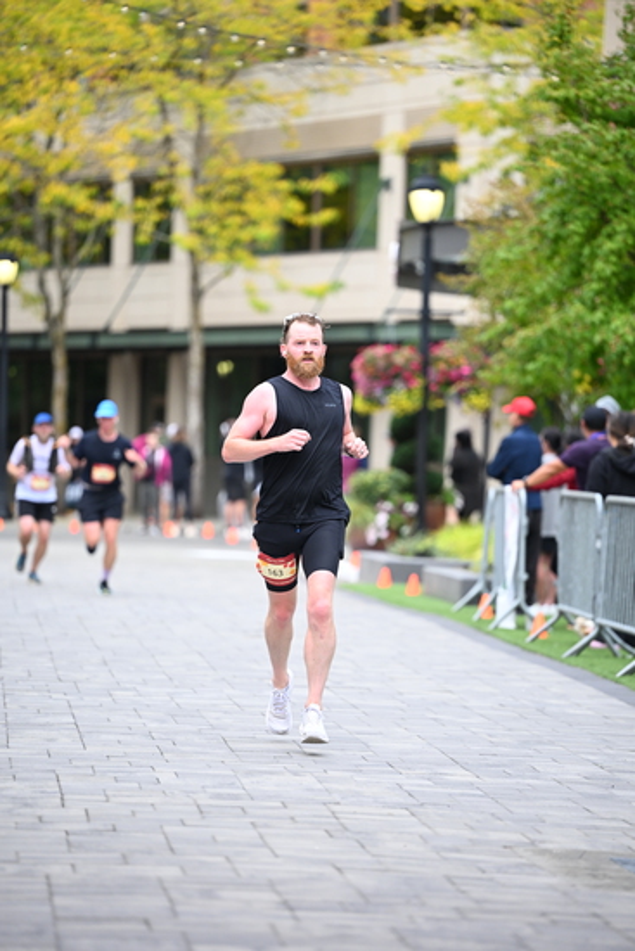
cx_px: 318
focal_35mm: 165
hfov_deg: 8.3
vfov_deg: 12.4
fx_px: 4363
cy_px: 476
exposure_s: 1/2000
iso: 1000
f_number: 2.8
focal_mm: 165
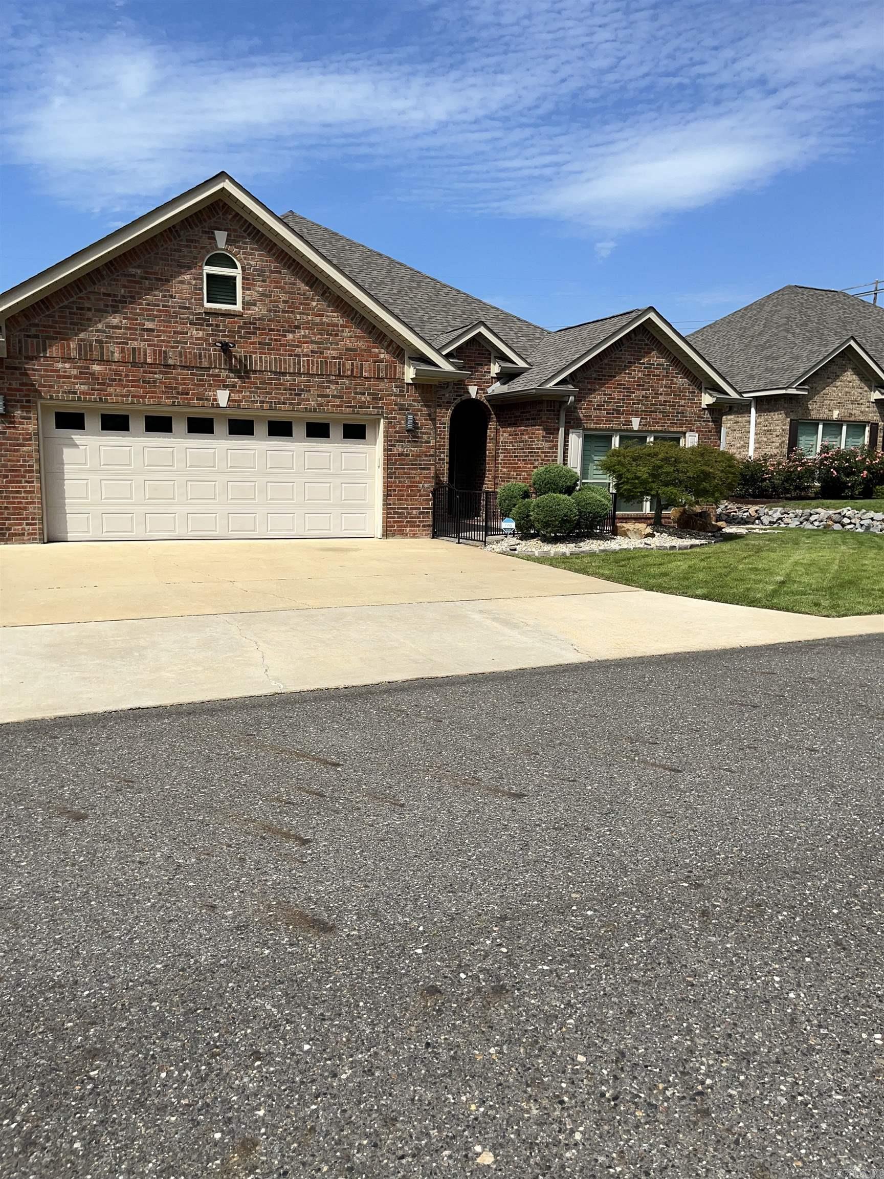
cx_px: 442
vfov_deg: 67.3
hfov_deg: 53.1
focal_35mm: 26
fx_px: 885
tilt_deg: -6.5
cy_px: 590
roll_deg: -0.7
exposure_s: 1/6494
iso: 32
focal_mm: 5.1
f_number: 1.6
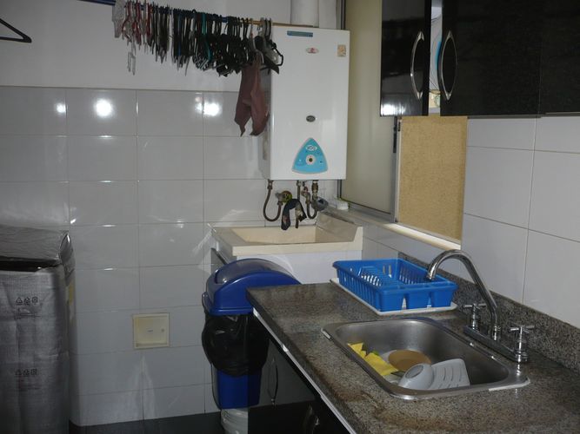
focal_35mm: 35
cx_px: 290
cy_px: 217
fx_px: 586
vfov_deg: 40.7
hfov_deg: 52.6
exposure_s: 1/30
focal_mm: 5.8
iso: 125
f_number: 2.8
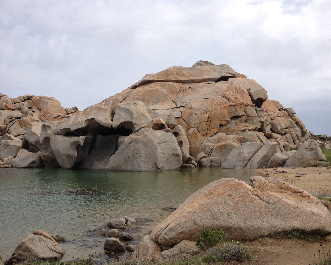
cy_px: 133
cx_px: 179
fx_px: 363
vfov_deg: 40.1
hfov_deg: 49.0
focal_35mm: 37
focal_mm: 4.28
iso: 64
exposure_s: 1/1314
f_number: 2.4
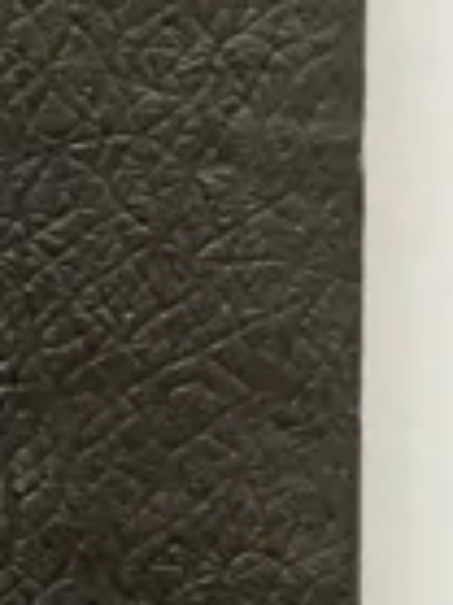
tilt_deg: -88.2
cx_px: -693
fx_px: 3600
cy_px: 984
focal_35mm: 206
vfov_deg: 9.3
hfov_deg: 6.8
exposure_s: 1/25
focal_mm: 3.99
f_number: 1.8
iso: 32
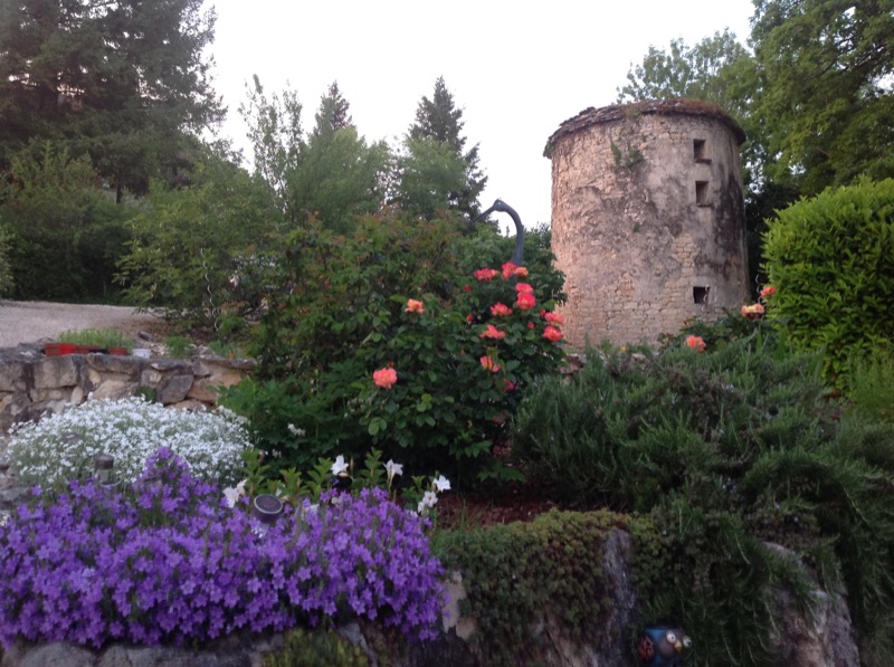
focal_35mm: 35
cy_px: 334
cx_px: 447
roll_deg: +0.4
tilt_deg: +4.8
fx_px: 902
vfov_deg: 40.6
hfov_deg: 52.7
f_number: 2.4
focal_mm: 4.28
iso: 100
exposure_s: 1/15
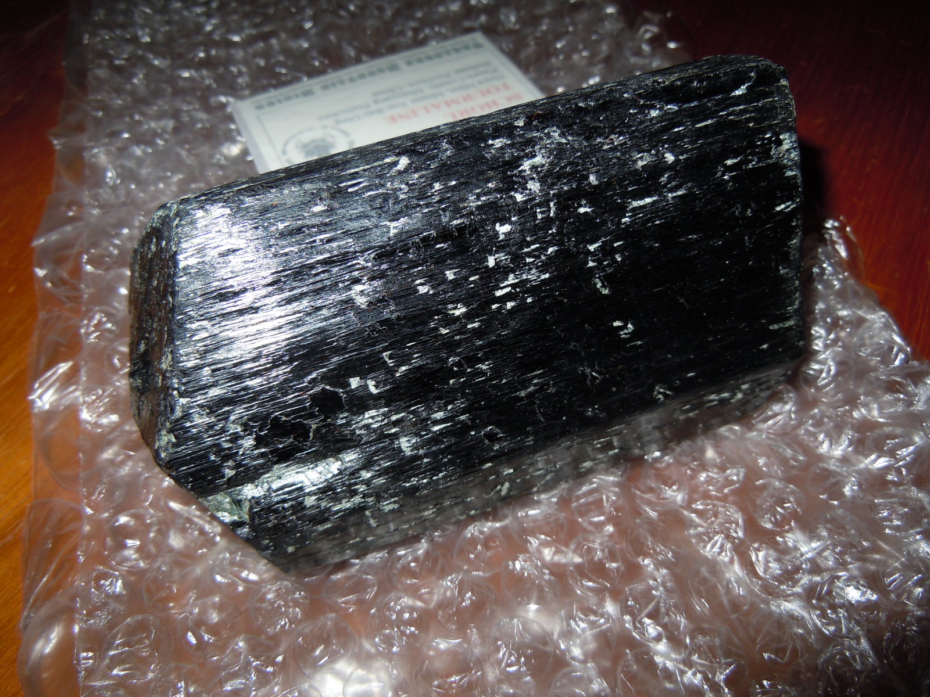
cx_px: 465
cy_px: 348
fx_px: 806
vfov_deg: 46.8
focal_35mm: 30
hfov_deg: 60.0
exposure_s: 1/30
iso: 100
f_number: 3.5
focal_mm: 5.4
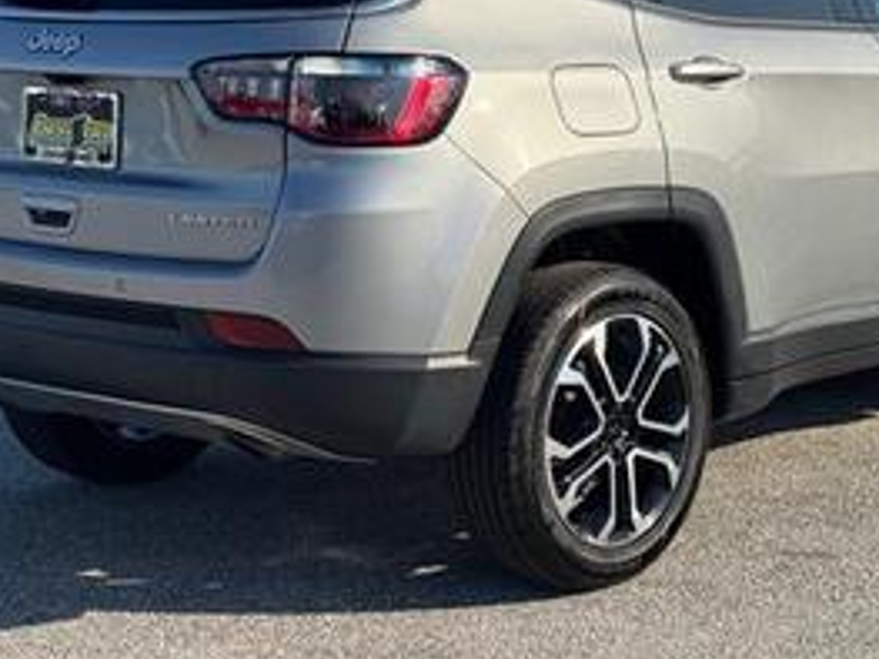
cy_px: 177
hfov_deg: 21.3
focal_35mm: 92
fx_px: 2335
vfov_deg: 16.0
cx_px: 541
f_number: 1.78
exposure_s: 1/3817
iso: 64
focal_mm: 6.76
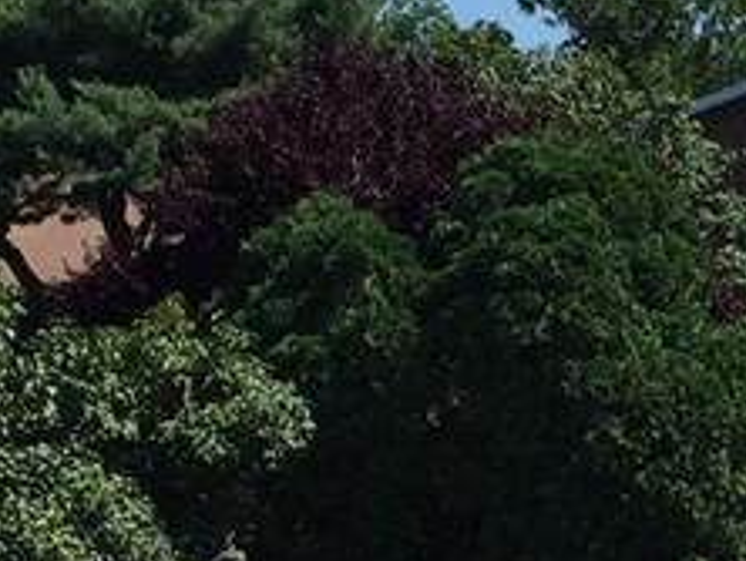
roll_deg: +2.1
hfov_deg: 11.5
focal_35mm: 167
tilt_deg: -3.5
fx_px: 3603
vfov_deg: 8.8
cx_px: 964
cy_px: 655
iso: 32
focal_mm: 4.15
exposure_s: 1/2326
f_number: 2.2
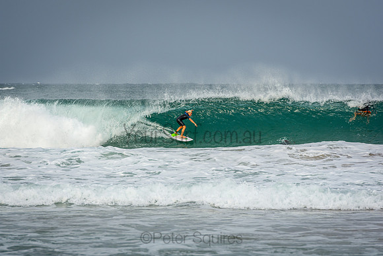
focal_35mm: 300
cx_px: 192
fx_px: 3192
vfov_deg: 4.6
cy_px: 128
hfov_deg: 6.9
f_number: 5.6
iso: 200
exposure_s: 1/800
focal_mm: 200
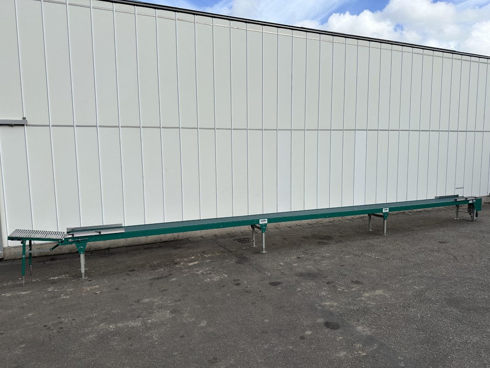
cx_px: 245
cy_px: 184
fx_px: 340
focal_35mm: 24
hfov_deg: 71.6
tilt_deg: -5.7
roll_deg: +0.4
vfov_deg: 56.8
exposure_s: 1/4016
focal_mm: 6.86
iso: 80
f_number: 1.78
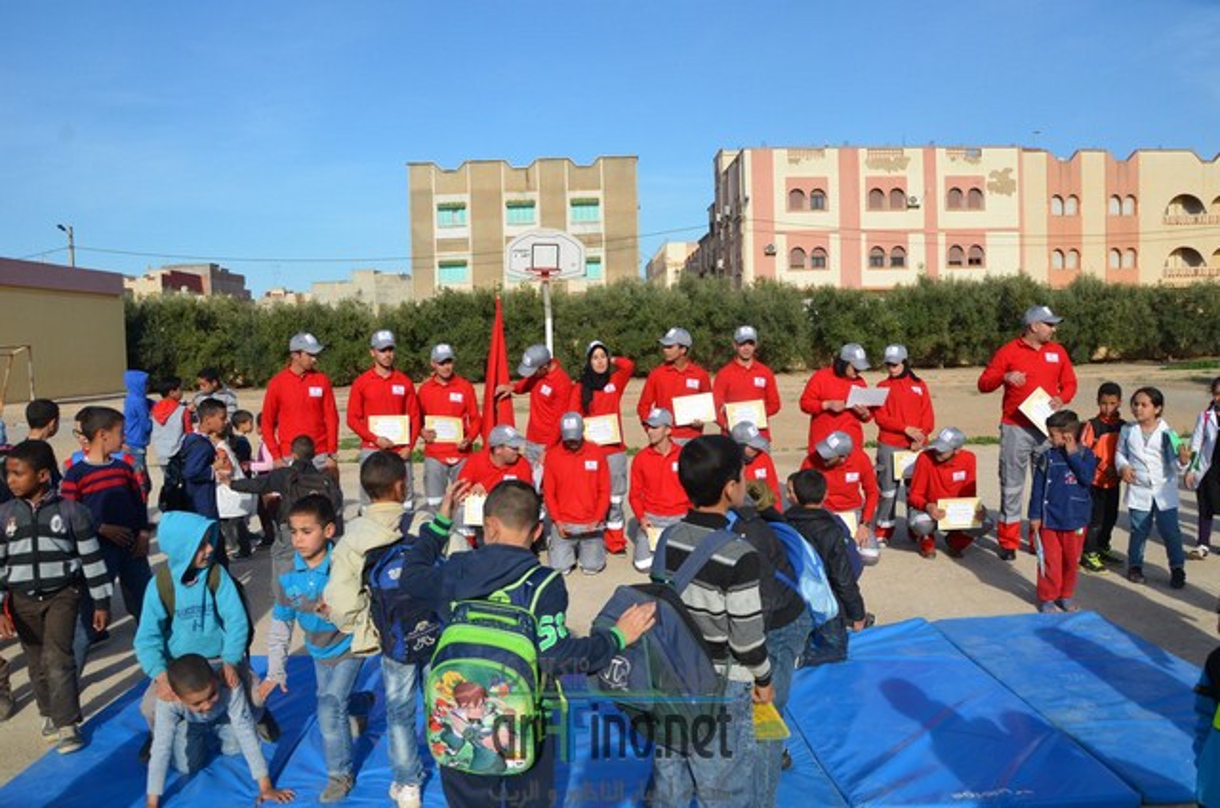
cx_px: 610
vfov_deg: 47.7
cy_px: 404
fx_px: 913
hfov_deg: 67.5
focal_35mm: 27
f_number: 8
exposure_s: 1/250
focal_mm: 18
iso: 100
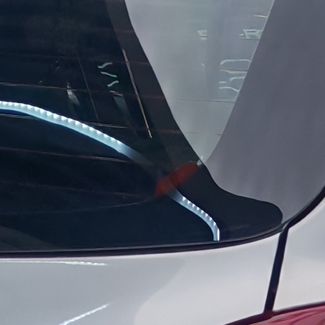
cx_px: 670
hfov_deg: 9.5
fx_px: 1806
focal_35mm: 170
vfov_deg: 9.8
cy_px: 556
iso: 50
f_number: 1.95
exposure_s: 1/130
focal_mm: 5.52
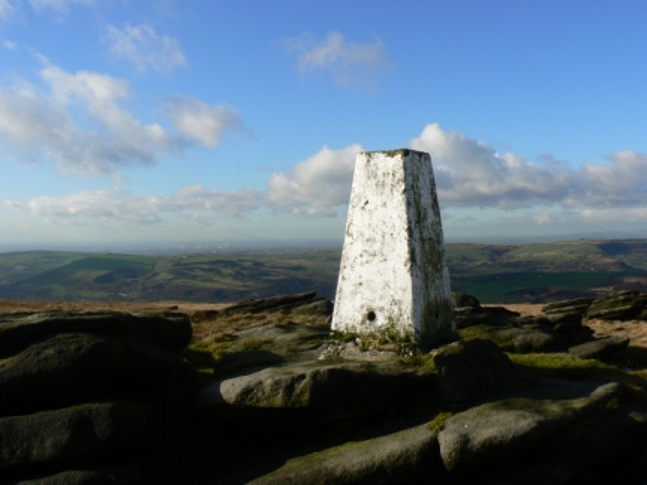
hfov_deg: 51.4
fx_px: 673
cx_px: 324
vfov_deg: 39.7
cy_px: 242
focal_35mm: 36
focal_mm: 6
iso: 80
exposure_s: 1/400
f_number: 7.1
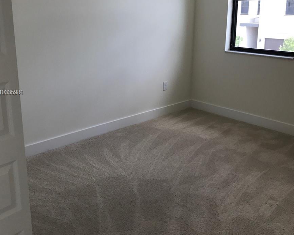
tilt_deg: -13.2
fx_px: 331
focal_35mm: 38
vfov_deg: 39.0
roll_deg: -0.4
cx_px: 147
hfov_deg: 47.9
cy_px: 93
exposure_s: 1/120
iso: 40
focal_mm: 3.99
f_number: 1.8
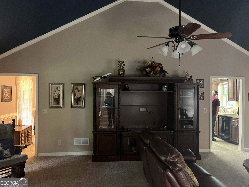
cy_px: 94
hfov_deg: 67.3
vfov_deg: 53.1
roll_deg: +0.2
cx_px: 124
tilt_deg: -0.4
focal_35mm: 26
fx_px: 187
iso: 640
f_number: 1.6
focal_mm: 5.1
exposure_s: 1/30
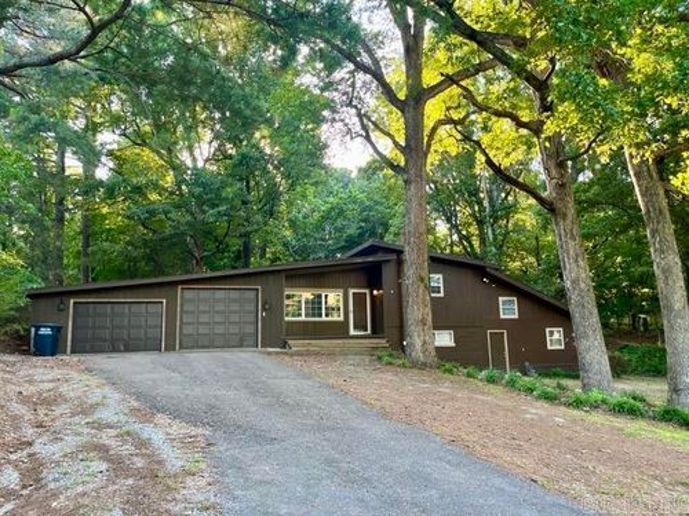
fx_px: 518
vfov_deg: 53.1
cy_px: 258
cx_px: 344
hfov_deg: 67.3
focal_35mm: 26
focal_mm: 5.1
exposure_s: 1/121
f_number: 1.6
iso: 100
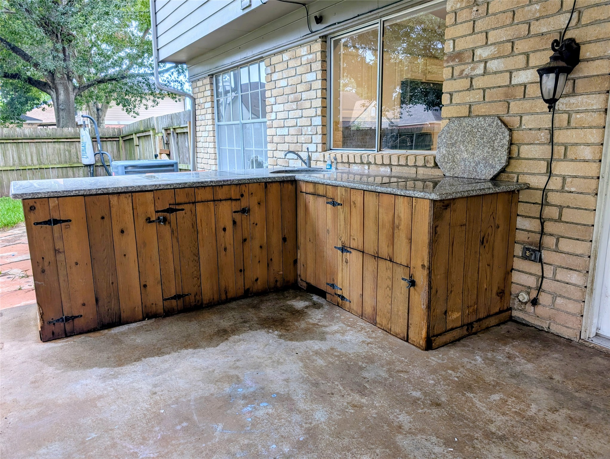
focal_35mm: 24
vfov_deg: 56.9
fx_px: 423
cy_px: 230
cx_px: 305
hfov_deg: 71.5
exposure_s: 1/402
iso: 18
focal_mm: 6.9
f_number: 1.68
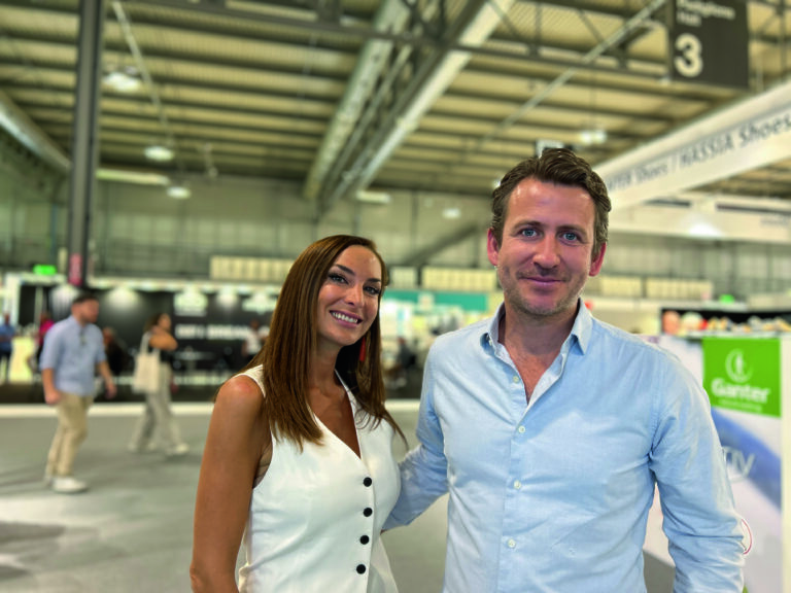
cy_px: 296
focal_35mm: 26
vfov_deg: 53.1
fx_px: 594
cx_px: 396
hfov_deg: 67.3
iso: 125
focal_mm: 5.7
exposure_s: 1/49
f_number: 1.5
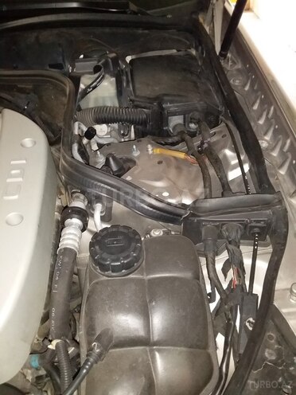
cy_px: 198
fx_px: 353
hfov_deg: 45.4
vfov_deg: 58.4
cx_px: 148
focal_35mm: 31
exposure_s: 1/25
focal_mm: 3.3
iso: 200
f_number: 2.2
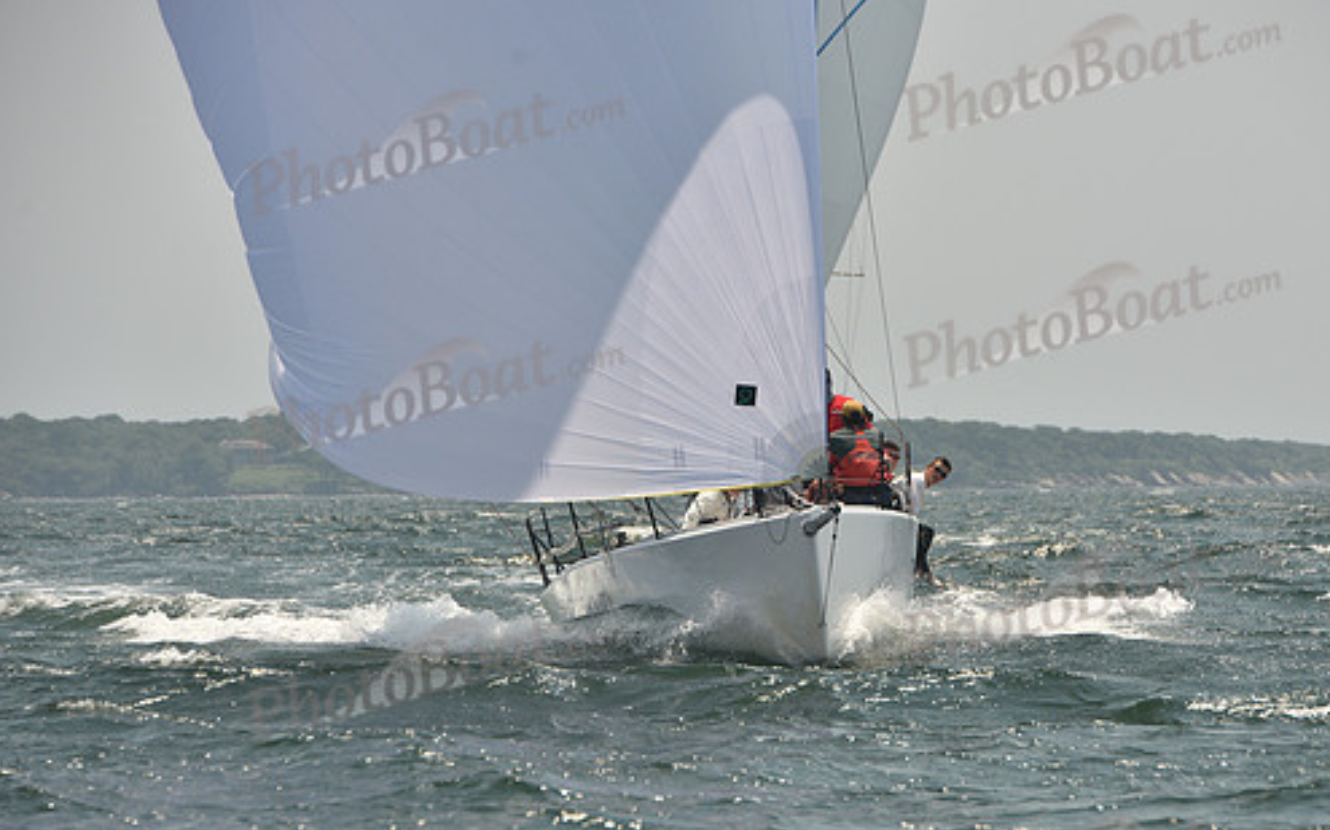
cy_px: 496
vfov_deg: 5.5
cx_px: 766
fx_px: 8660
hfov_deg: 8.8
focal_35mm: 239
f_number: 7.1
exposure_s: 1/640
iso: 250
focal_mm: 200
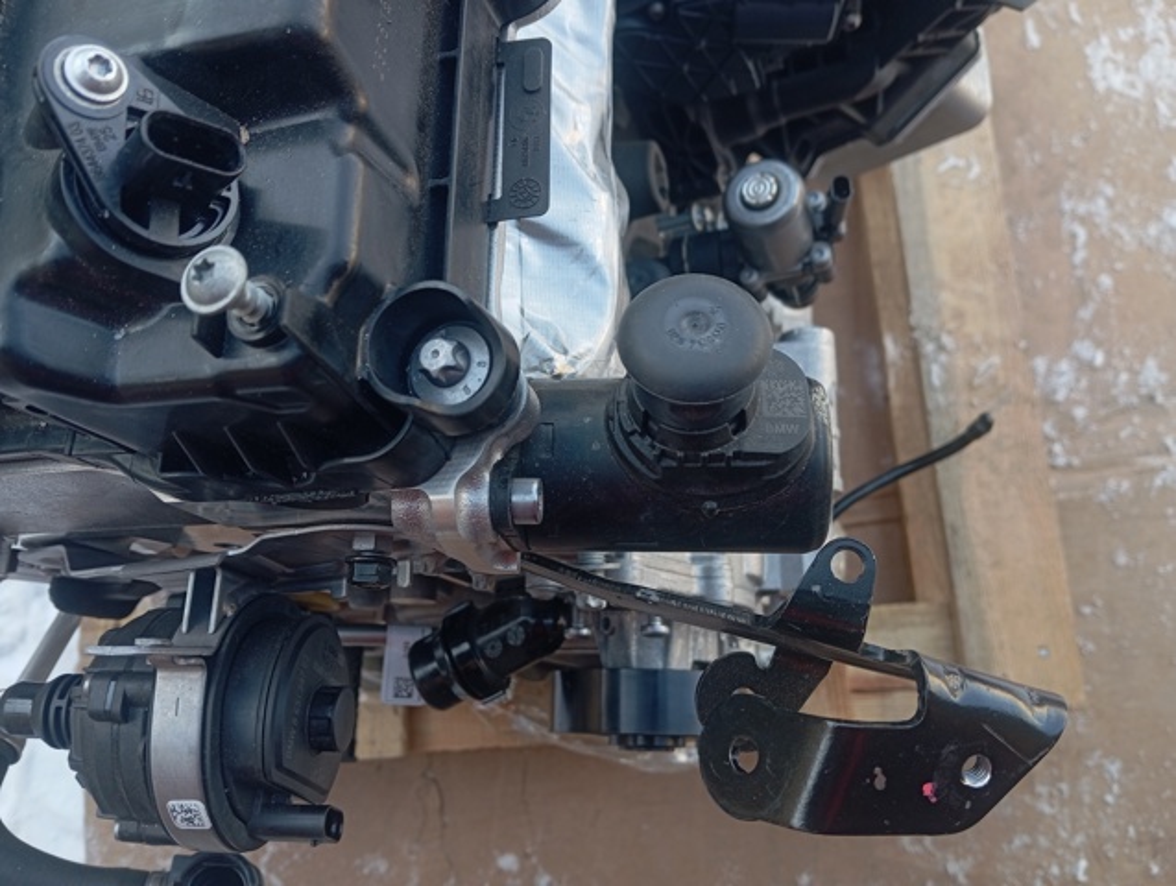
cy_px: 443
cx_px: 588
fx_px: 953
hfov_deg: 63.4
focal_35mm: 28
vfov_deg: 49.9
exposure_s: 1/100
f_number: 1.8
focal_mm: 4.22
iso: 92
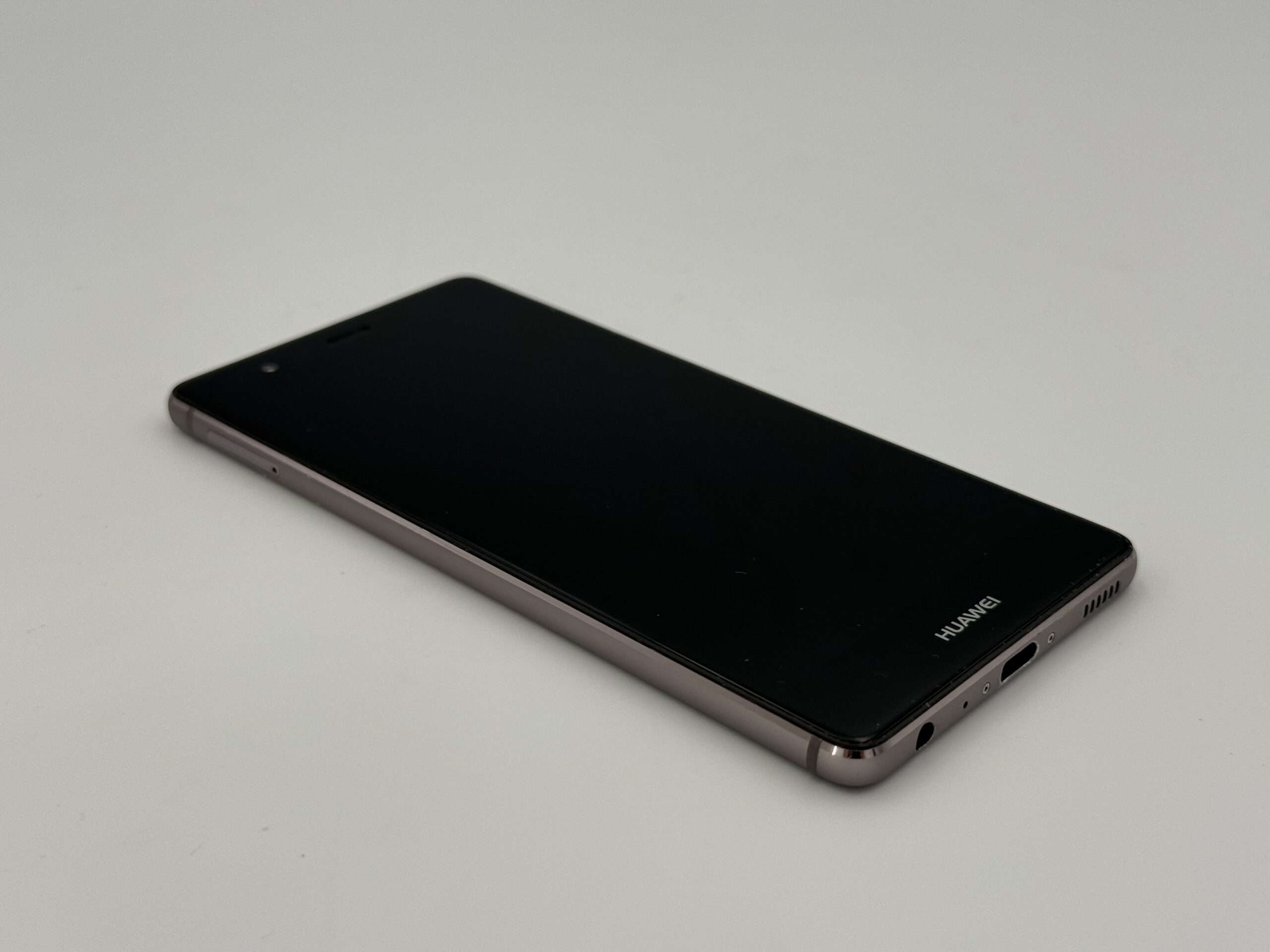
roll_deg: -1.2
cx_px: 635
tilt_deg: -29.7
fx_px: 1761
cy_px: 476
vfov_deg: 30.3
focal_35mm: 48
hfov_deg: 39.7
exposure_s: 1/1000
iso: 64
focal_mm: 6.76
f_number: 1.78
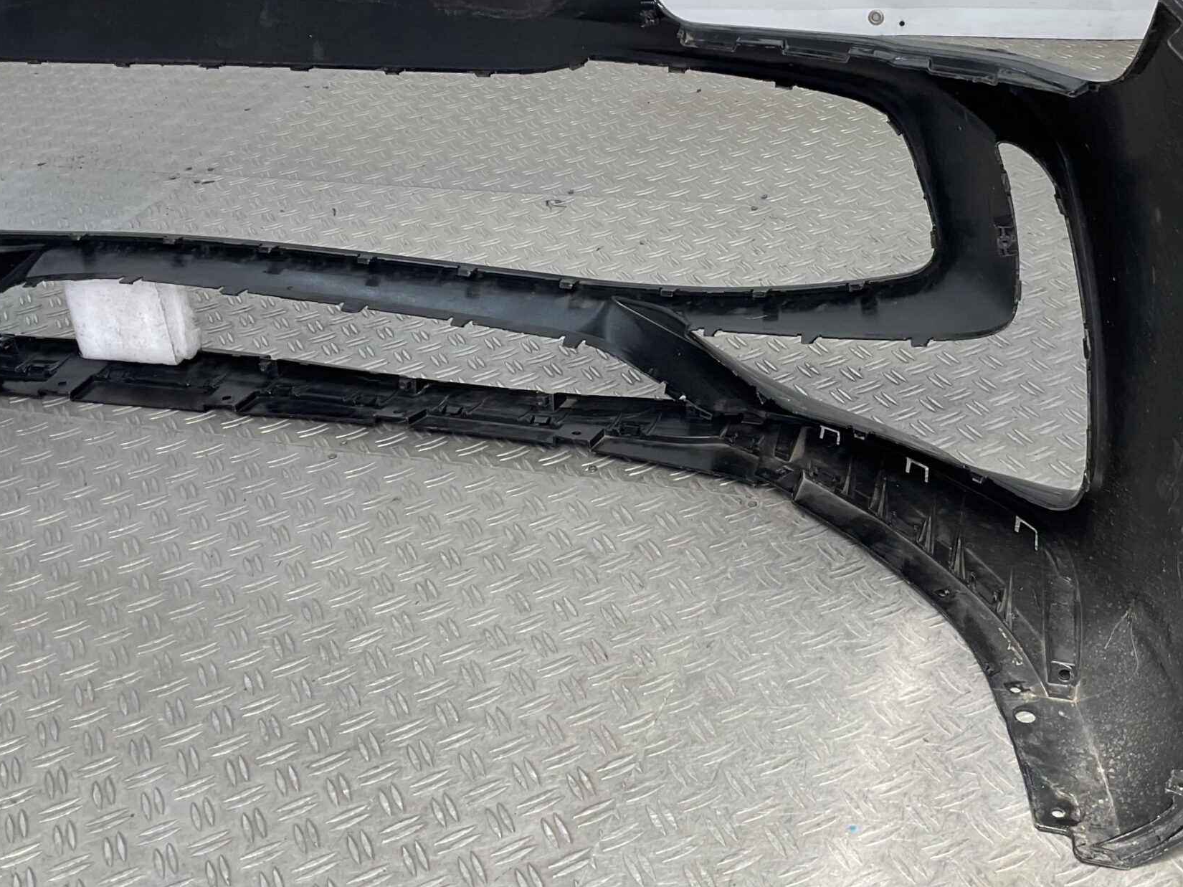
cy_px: 377
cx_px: 690
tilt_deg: -31.7
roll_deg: +7.4
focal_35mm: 45
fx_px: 1538
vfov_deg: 32.1
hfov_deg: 41.9
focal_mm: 3
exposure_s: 1/174
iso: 16
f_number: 1.8
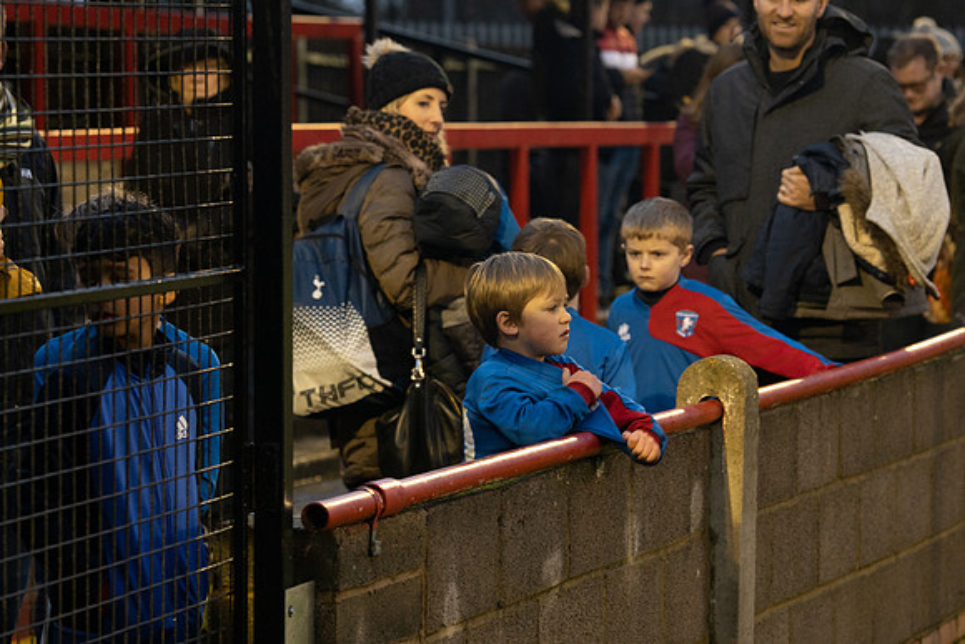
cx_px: 482
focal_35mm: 174
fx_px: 4665
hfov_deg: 11.8
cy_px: 322
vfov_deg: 7.9
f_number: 5
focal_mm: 116
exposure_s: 1/80
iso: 2000
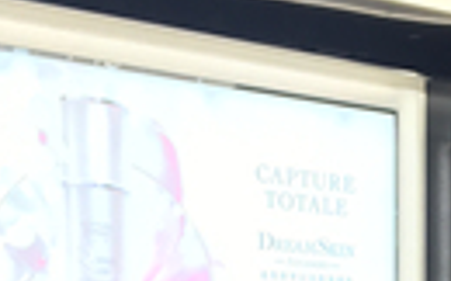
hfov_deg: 13.9
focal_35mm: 149
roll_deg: +0.0
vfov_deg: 8.3
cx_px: 406
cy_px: 583
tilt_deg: -3.9
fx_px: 1830
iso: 32
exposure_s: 1/50
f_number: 2.2
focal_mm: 4.15
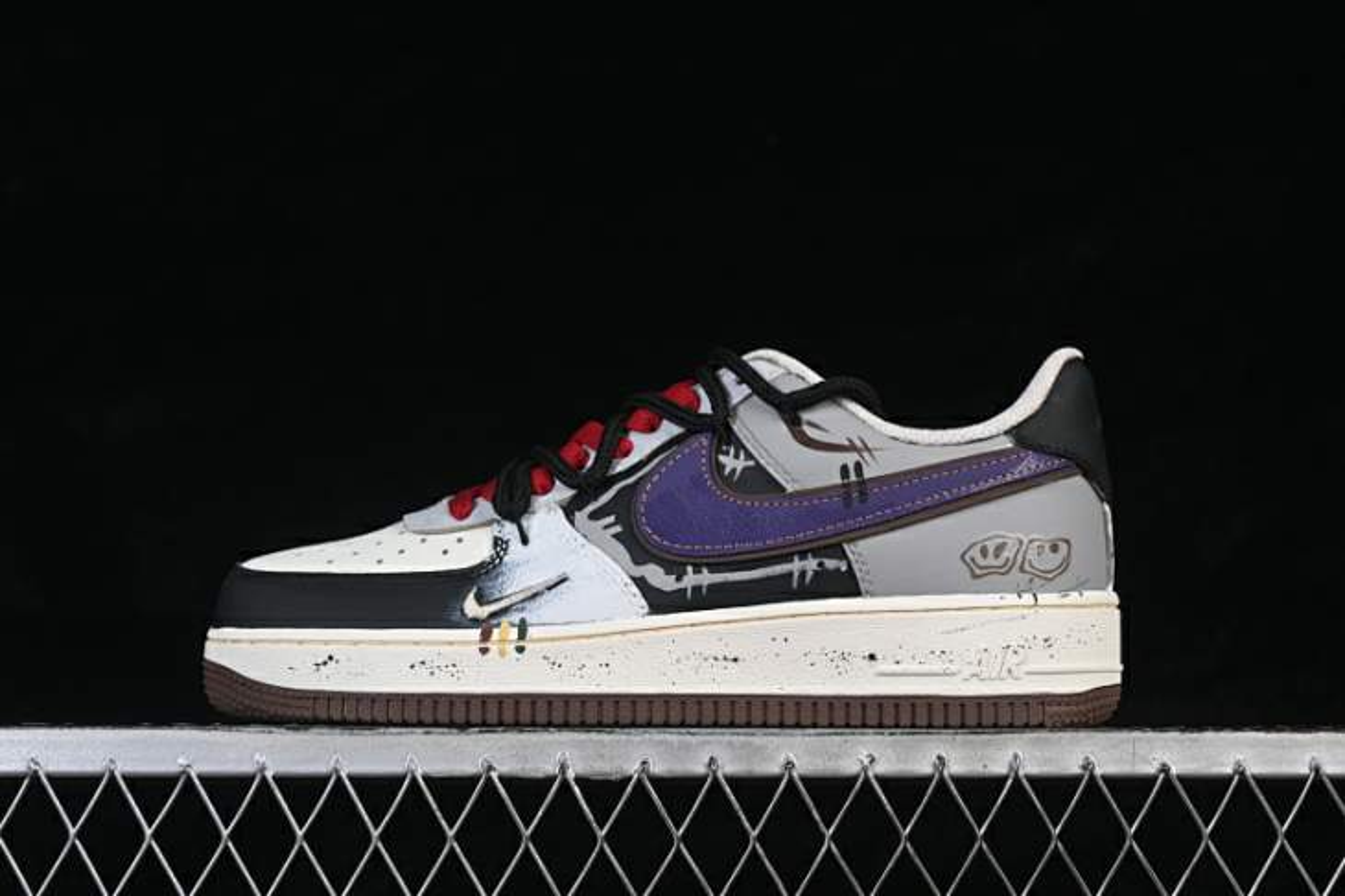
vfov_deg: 18.2
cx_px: 672
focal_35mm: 75
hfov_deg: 27.0
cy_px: 448
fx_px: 2801
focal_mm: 50
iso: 160
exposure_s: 1/80
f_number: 8
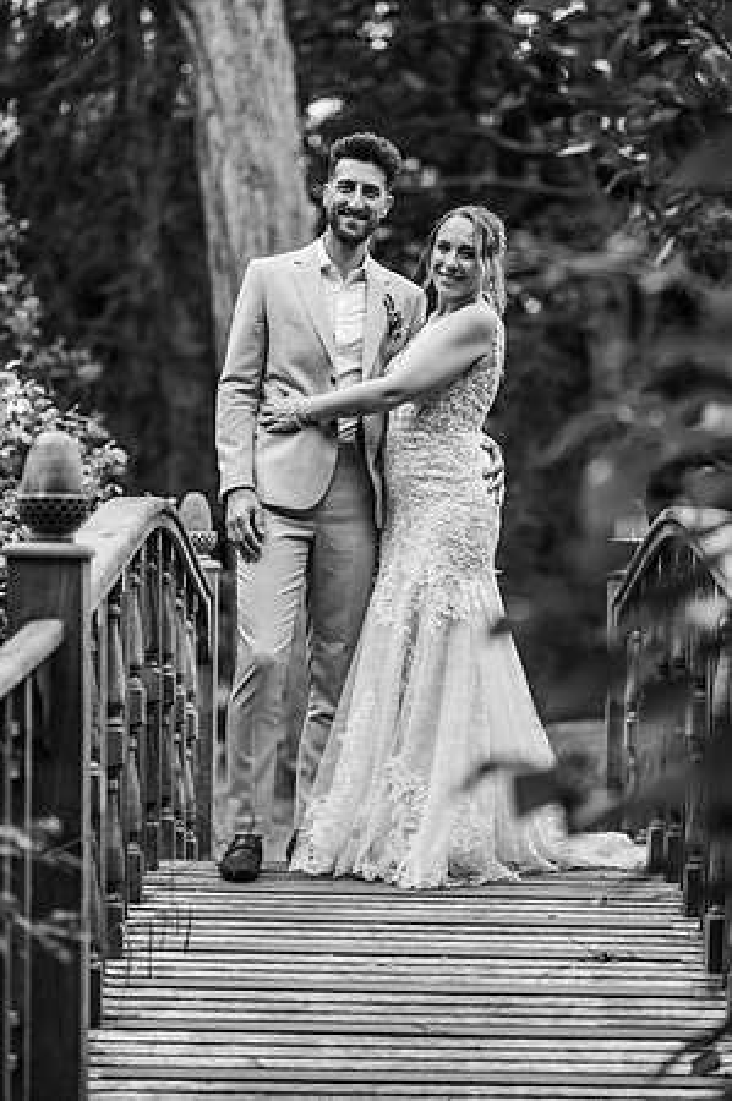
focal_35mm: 85
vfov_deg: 23.9
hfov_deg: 16.0
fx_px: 2598
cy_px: 550
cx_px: 366
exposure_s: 1/1000
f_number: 2.2
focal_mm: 85
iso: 100
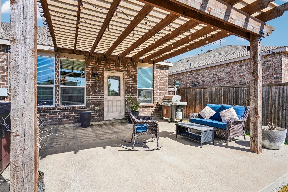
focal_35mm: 17
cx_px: 144
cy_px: 96
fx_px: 136
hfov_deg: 93.3
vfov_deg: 70.4
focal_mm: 17
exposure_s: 1/200
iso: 100
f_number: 8
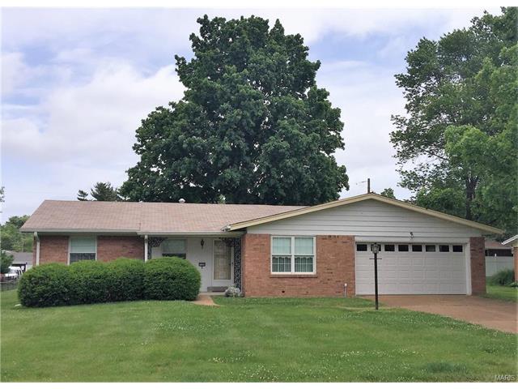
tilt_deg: +4.7
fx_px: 434
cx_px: 259
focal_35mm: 29
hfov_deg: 61.7
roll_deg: -1.1
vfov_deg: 48.2
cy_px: 194
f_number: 2.2
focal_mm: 4.15
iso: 32
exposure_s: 1/2639
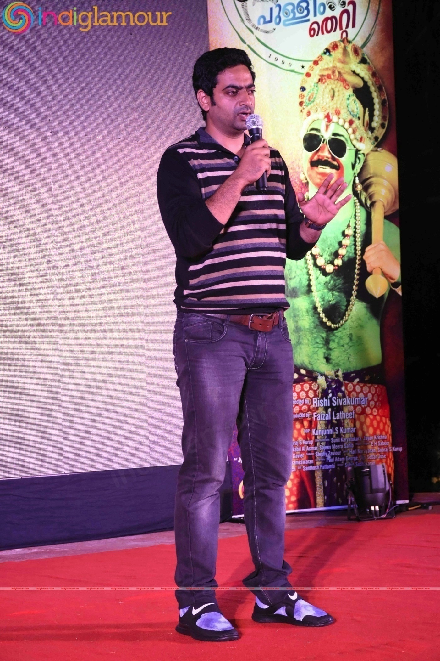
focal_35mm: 84
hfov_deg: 16.3
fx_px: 1540
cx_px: 220
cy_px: 330
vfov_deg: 24.2
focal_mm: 56
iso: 3200
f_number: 6.3
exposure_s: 1/160
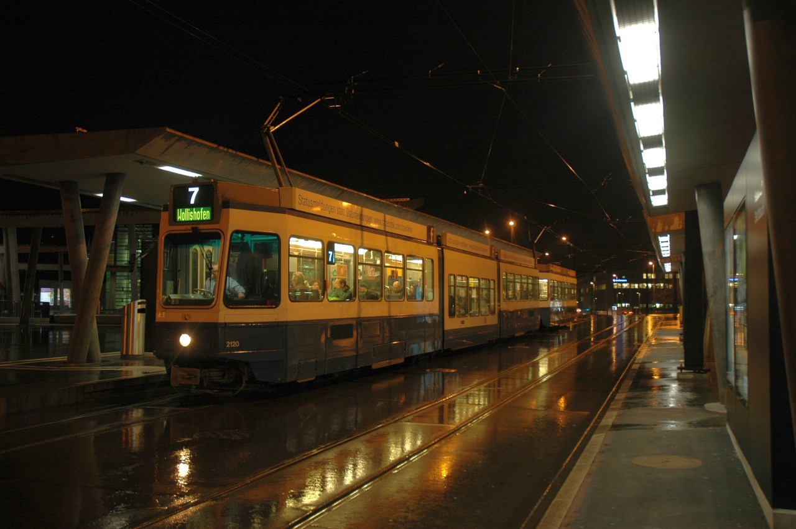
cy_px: 264
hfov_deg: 53.2
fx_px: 795
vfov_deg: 36.8
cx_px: 398
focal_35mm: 36
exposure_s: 1/6
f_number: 3.8
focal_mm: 24
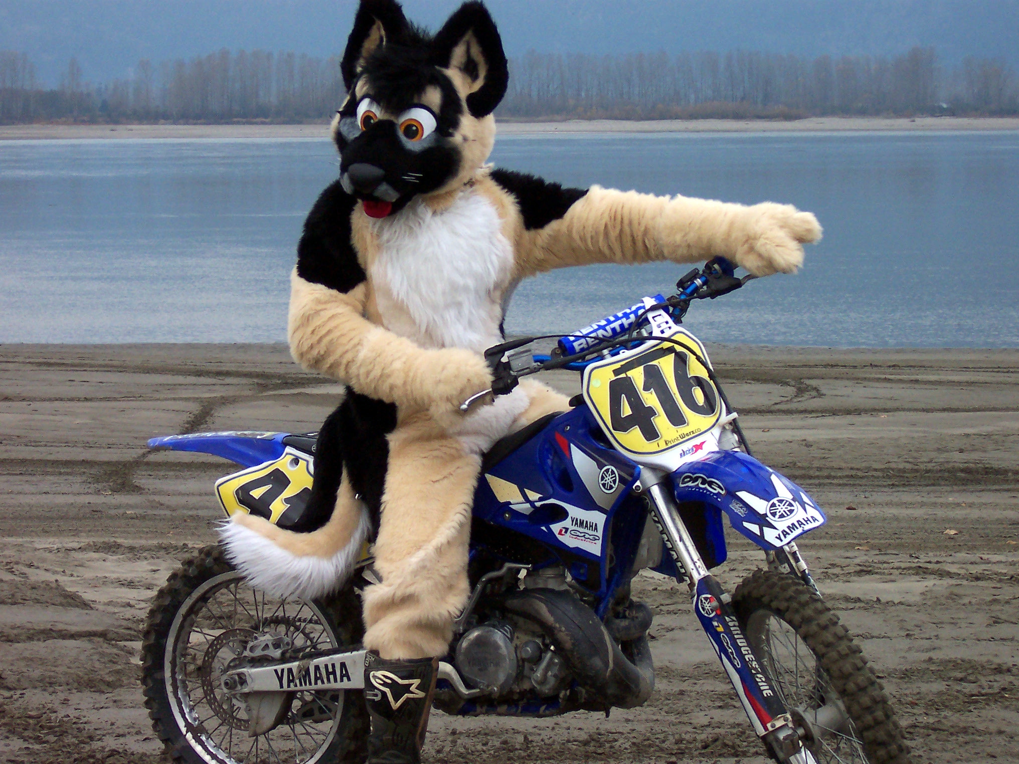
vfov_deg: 11.5
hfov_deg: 15.3
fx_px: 3797
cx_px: 510
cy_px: 382
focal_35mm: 129
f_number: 4.8
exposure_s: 1/125
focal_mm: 20
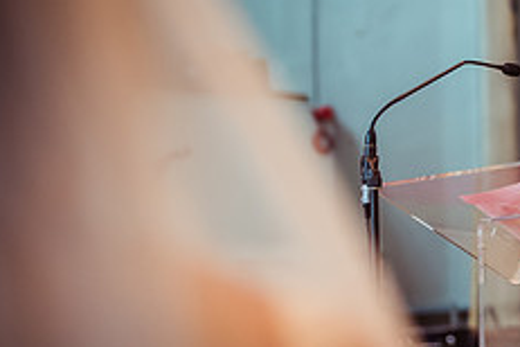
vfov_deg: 6.7
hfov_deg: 9.8
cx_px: 648
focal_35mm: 206
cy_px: 183
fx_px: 2975
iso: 5000
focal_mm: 82
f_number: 2.8
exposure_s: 1/320
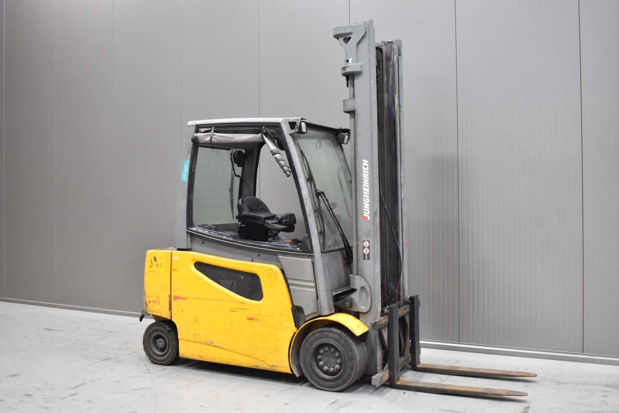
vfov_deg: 36.9
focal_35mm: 36
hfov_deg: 53.1
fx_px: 619
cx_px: 310
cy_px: 206
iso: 1600
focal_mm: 24
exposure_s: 1/40
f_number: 4.5
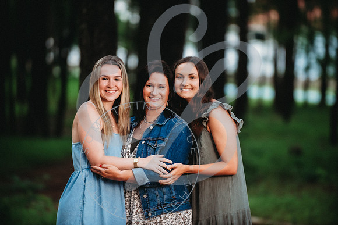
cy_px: 112
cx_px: 169
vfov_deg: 6.9
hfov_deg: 10.3
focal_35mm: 200
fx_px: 1878
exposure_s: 1/160
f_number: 2.8
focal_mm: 200
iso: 400
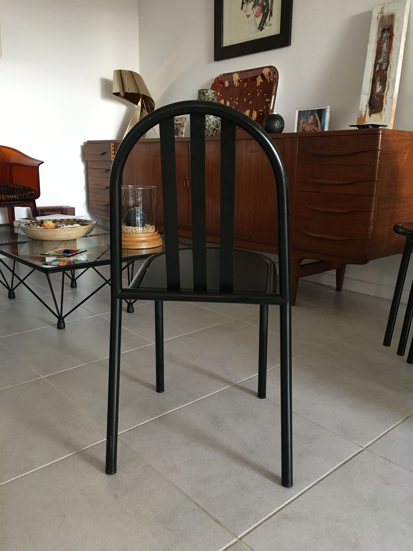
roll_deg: -0.8
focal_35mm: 29
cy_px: 276
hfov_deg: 48.2
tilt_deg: -13.4
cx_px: 206
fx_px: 461
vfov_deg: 61.7
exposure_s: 1/33
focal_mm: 4.15
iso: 200
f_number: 2.2
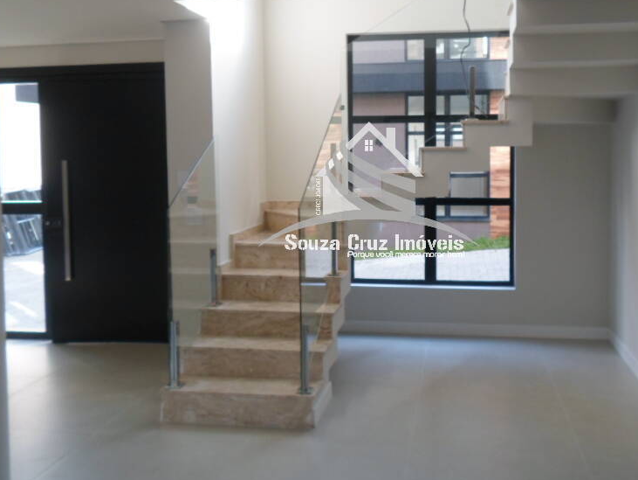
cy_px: 191
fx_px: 645
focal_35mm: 35
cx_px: 369
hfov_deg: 52.4
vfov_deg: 40.5
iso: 80
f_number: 2.5
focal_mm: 4.5
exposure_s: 1/60
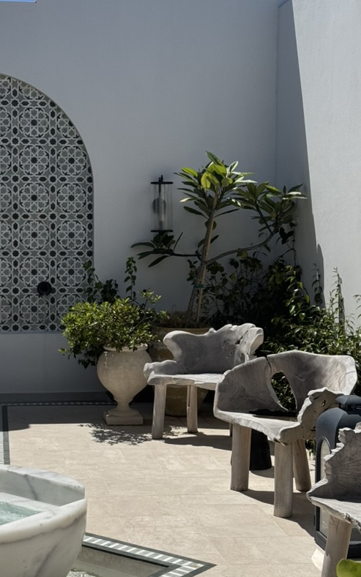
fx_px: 1039
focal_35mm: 66
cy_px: 267
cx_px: 116
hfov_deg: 19.6
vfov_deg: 31.1
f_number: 1.78
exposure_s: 1/10526
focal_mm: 6.76
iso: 80
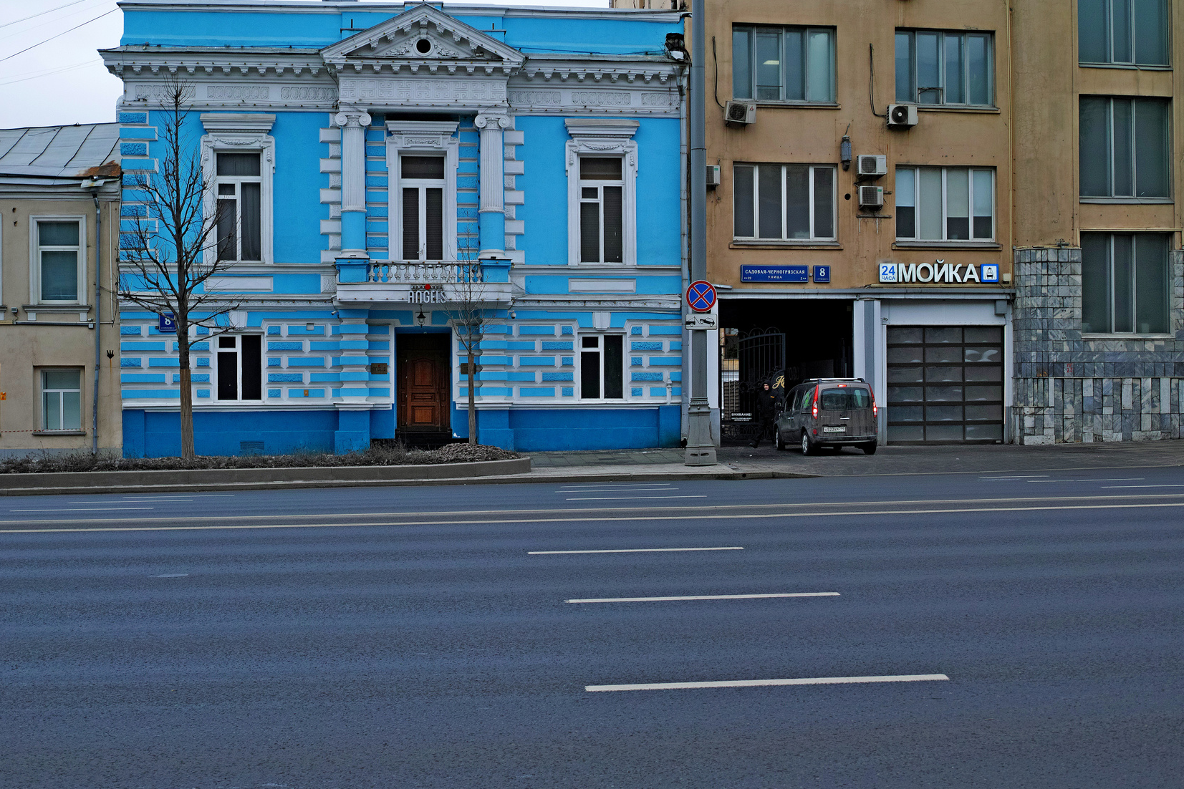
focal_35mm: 49
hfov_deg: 40.3
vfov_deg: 27.5
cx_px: 579
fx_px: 1611
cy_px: 420
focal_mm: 30
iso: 100
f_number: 4
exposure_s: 1/100
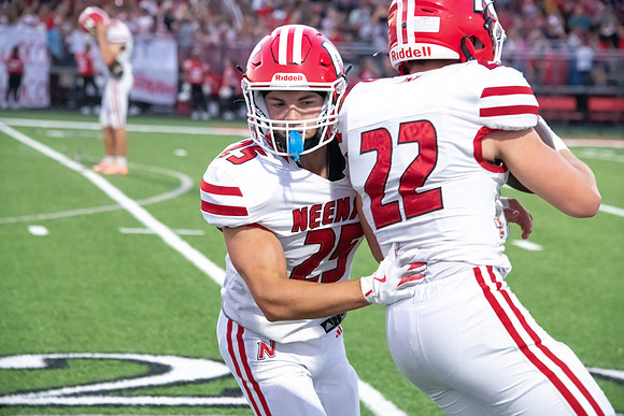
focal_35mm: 170
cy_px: 208
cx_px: 312
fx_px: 2947
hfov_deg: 12.1
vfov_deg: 8.1
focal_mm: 170
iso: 10000
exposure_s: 1/320
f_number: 7.1
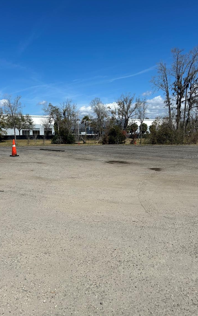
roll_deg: +1.6
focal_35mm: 29
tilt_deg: -5.2
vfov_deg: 64.6
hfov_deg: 42.9
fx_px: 250
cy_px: 157
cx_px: 78
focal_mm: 5.7
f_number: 1.5
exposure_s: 1/7463
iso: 50
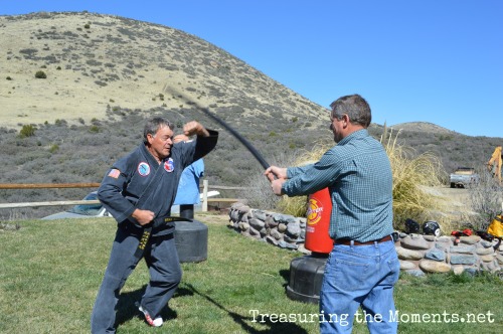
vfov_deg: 34.1
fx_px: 544
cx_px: 252
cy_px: 167
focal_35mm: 39
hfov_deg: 49.6
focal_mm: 26
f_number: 8
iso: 100
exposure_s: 1/250
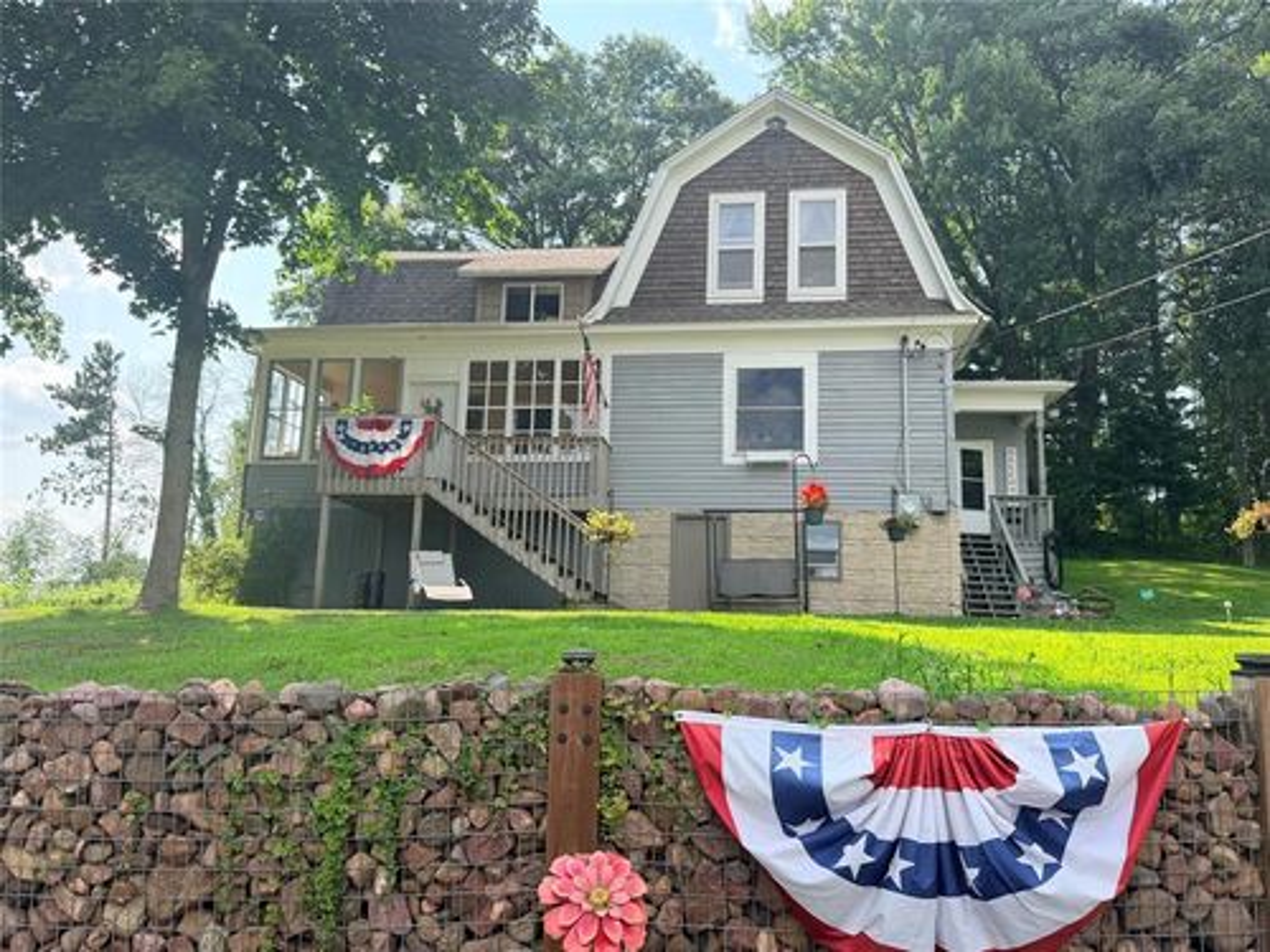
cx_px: 635
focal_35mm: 24
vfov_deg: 56.8
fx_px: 881
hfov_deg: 71.6
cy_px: 476
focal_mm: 6.76
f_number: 1.78
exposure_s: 1/1337
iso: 100
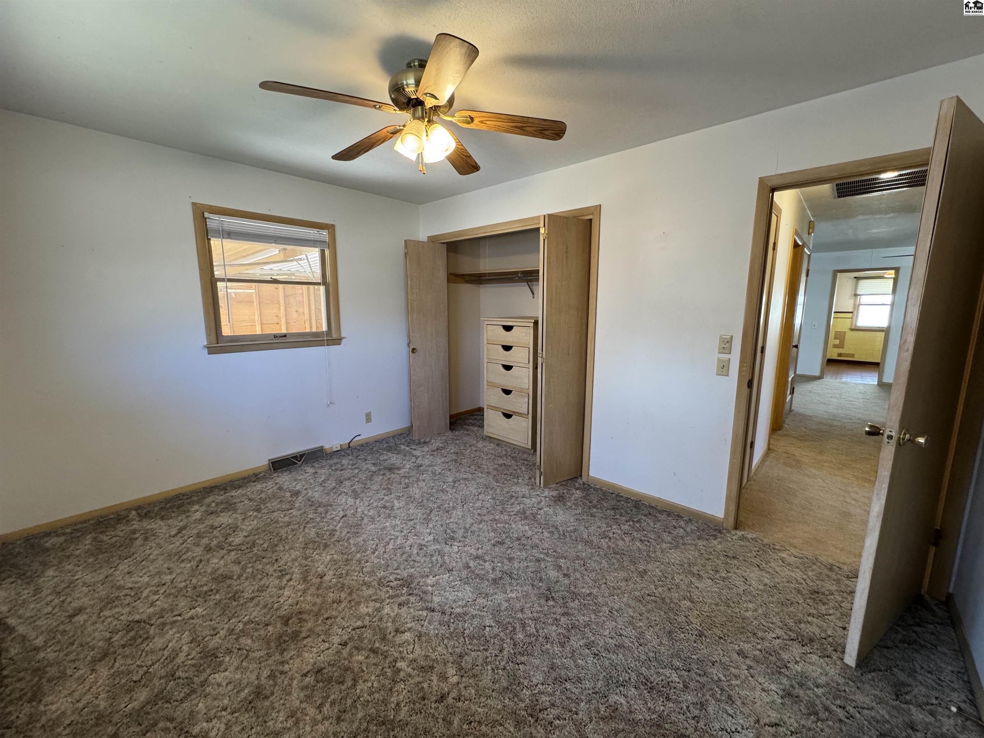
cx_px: 492
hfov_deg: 102.1
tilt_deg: -9.6
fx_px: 398
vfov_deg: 85.7
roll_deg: -0.2
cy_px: 369
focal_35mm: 14
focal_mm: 2.22
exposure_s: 1/60
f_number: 2.2
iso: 250
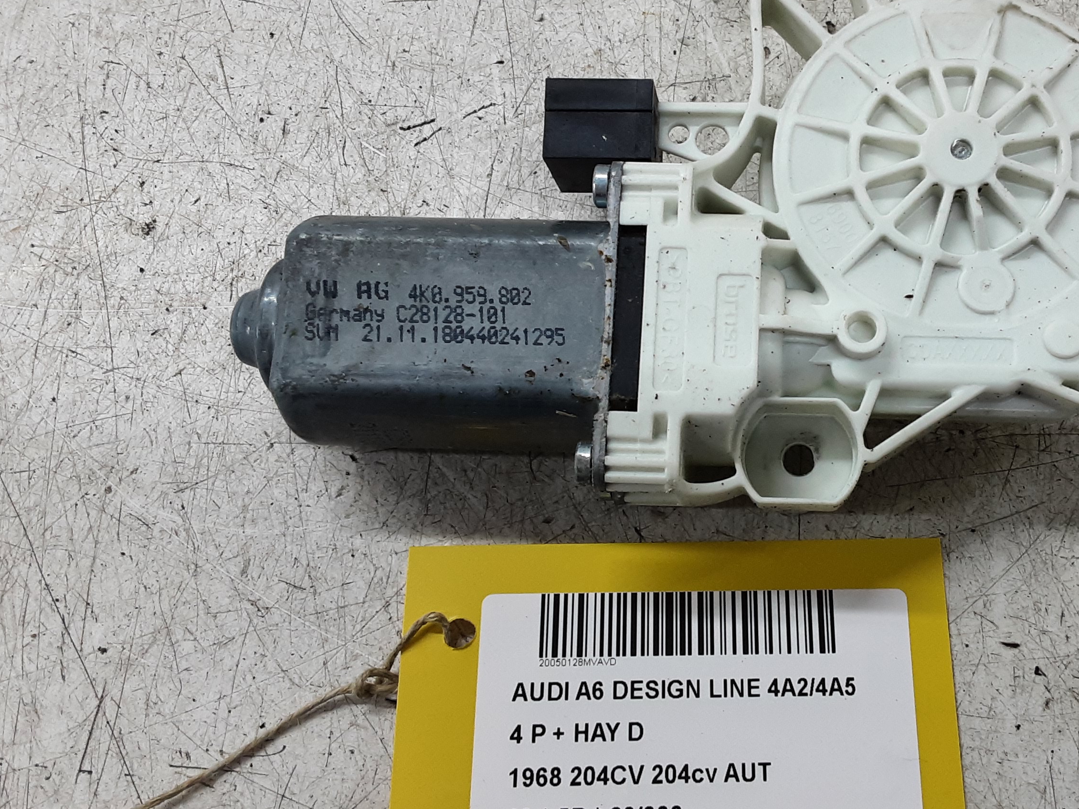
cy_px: 343
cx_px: 722
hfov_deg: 47.1
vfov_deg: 36.7
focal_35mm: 39
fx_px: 1216
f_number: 1.9
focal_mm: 2.91
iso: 80
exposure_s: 1/50
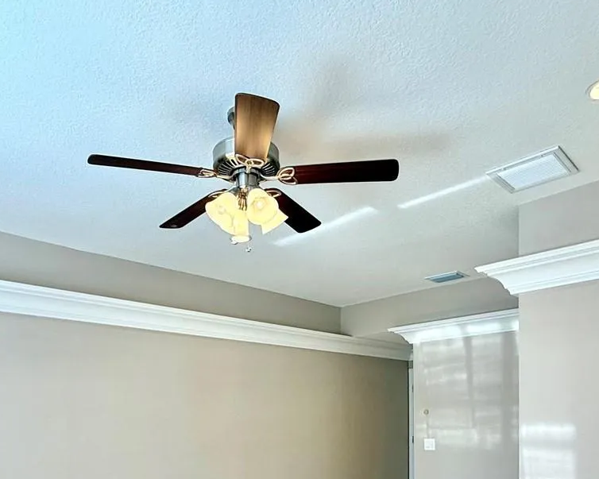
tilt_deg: +0.7
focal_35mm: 29
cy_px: 436
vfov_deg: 45.1
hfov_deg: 60.5
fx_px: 514
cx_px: 299
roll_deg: +0.8
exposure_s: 1/135
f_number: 2.2
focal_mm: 2.22
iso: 64
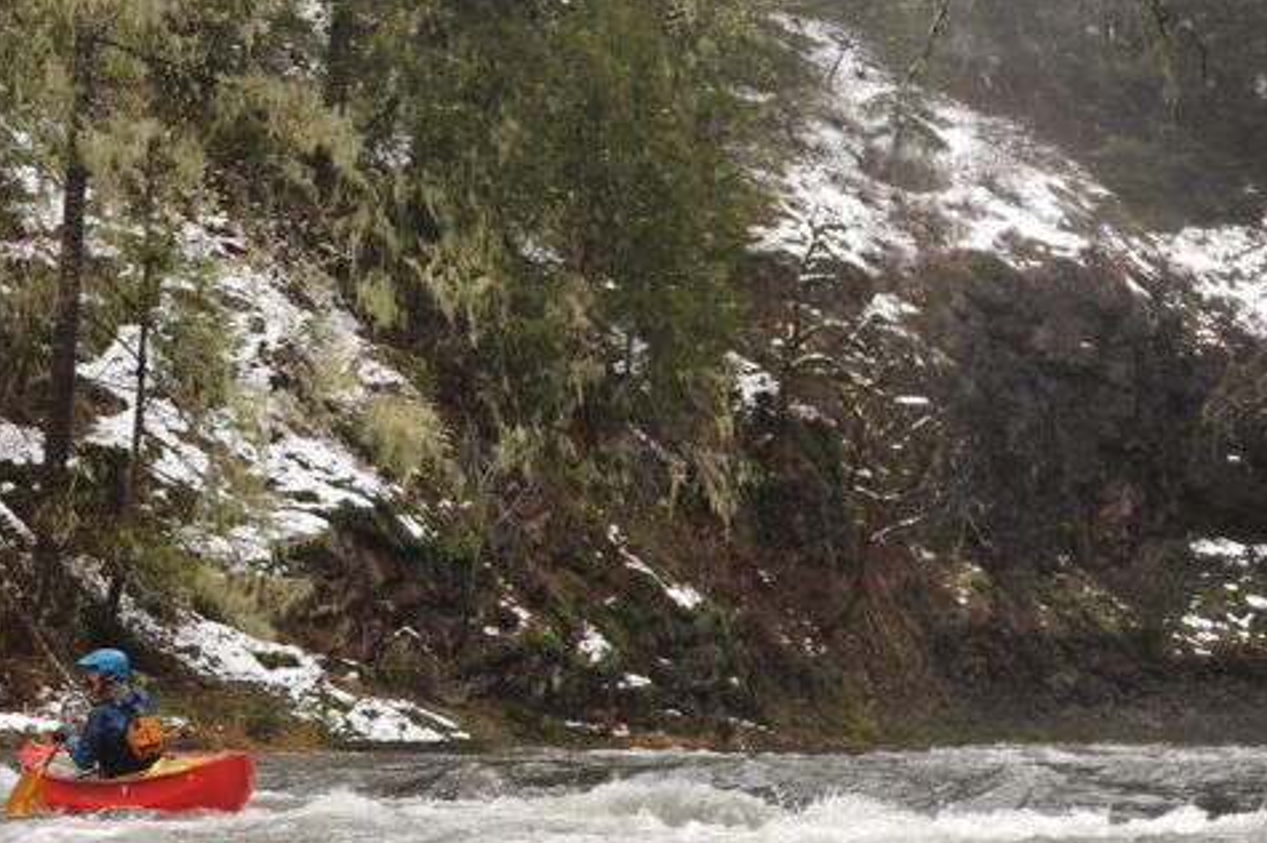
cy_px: 403
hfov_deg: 33.0
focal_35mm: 59
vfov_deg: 23.0
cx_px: 245
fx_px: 2075
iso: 400
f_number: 2.2
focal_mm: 35
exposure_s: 1/400
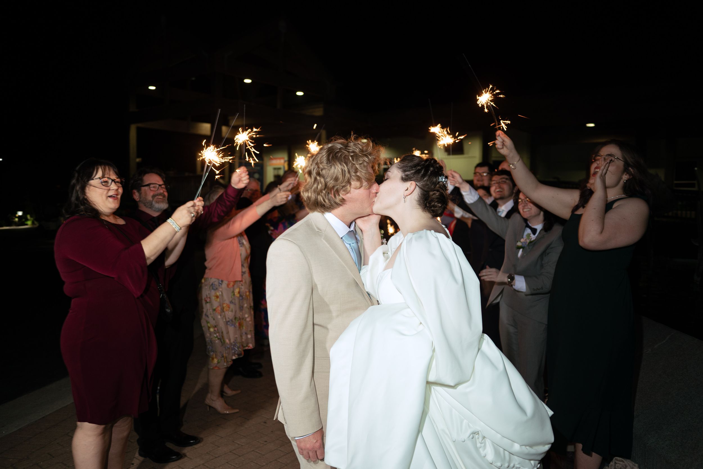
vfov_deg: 46.4
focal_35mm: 28
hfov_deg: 65.5
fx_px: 547
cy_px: 234
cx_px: 352
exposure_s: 1/30
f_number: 2.8
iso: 400
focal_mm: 28
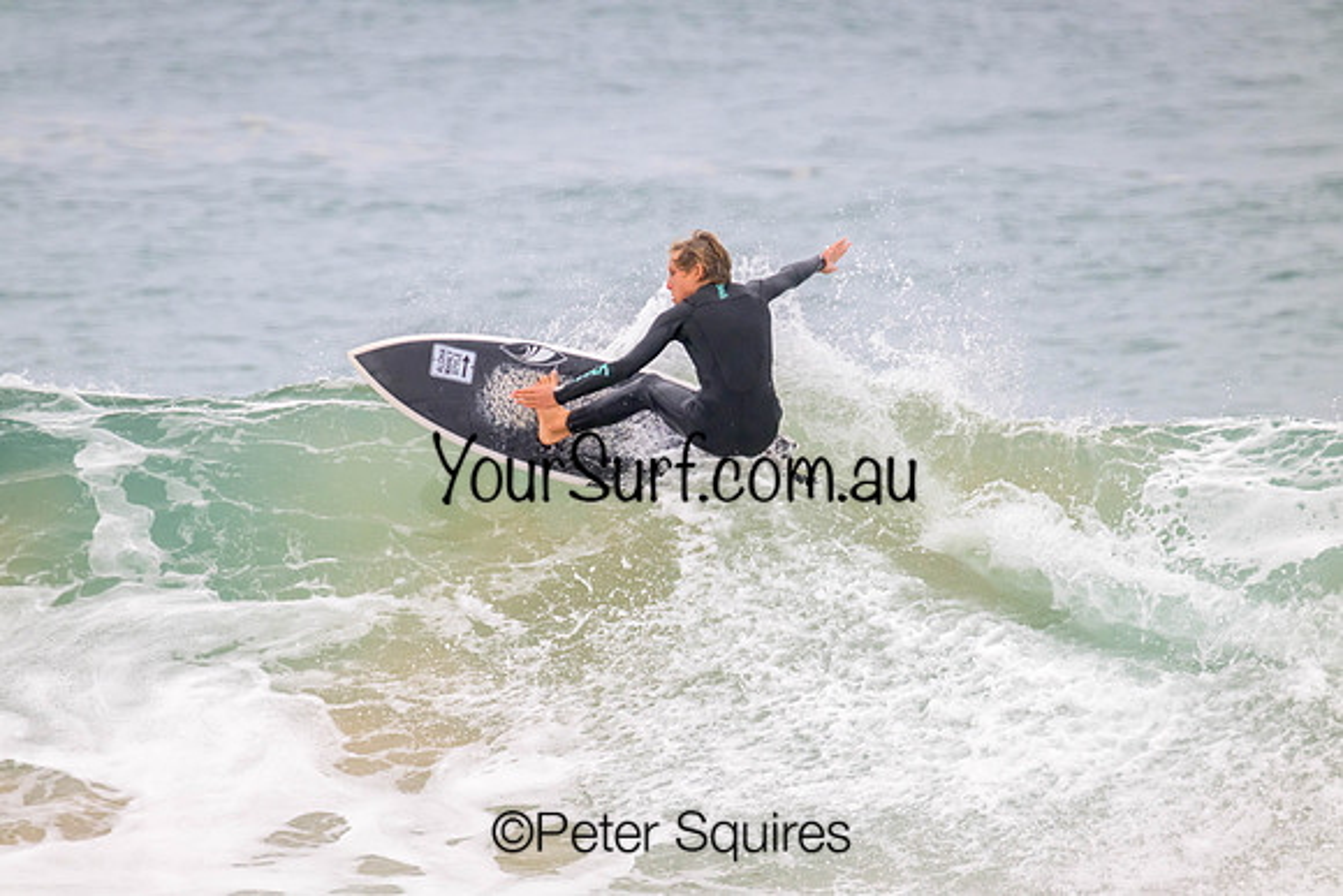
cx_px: 672
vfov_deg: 1.7
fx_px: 29850
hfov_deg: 2.6
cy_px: 448
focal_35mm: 800
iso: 1600
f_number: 11
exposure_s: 1/2000
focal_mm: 800
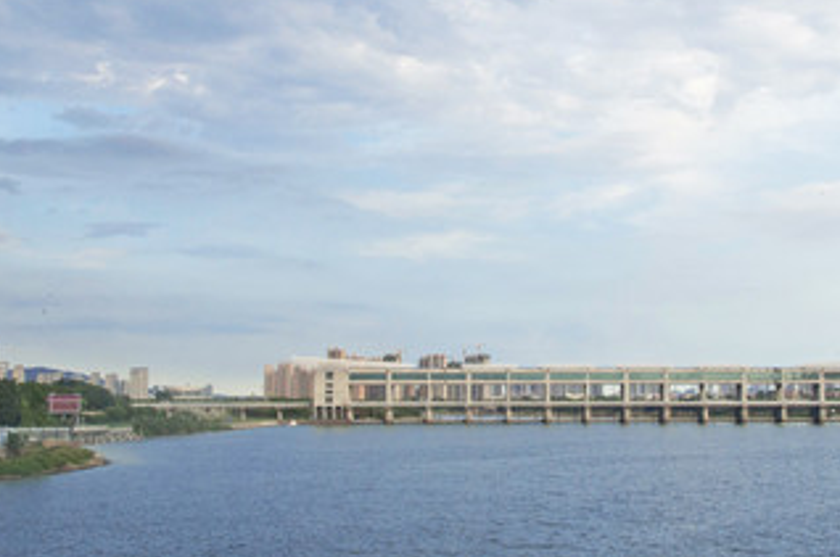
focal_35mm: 46
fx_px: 1072
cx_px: 547
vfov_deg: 29.2
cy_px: 269
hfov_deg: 42.3
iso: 500
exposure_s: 1/250
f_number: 11
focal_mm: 18
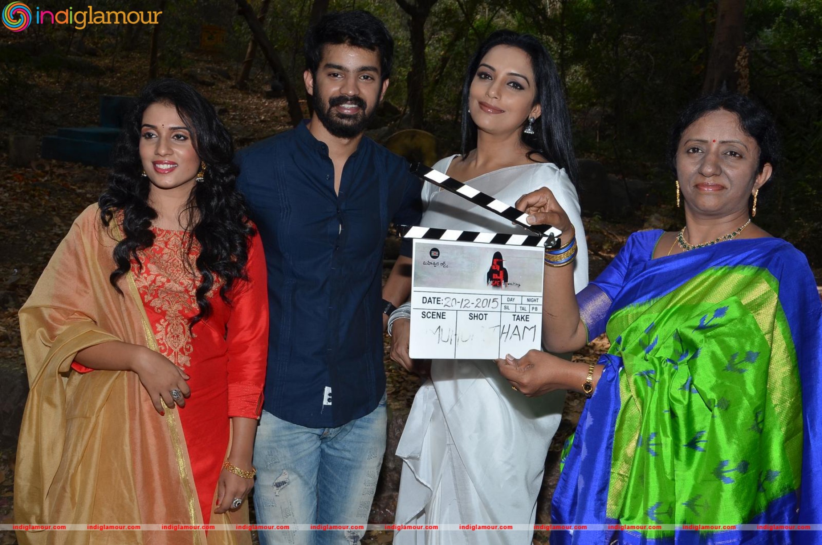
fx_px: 889
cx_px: 411
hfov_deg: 49.6
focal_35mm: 39
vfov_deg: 34.1
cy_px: 272
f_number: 8
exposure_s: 1/125
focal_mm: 26
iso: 250
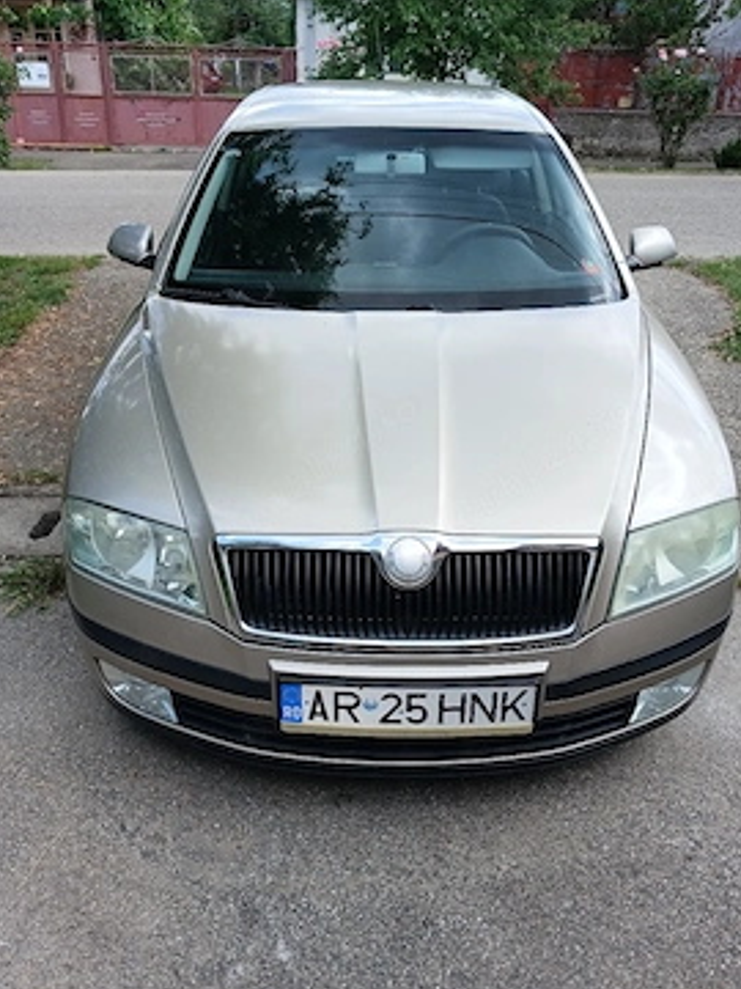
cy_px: 497
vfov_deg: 60.0
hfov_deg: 46.8
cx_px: 384
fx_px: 856
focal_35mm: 30
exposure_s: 1/200
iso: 20
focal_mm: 3.98
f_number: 1.8
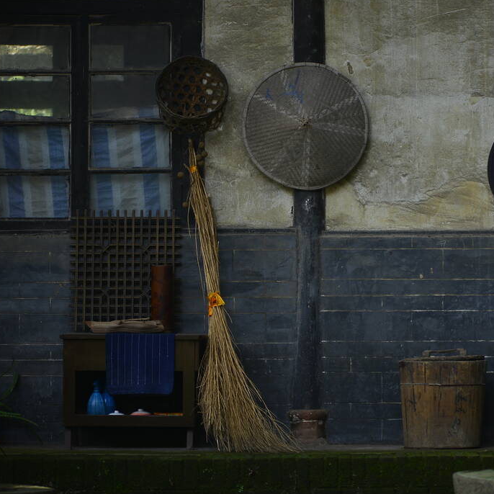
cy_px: 268
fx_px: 2519
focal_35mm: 156
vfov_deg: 11.2
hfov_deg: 11.2
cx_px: 410
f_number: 2.8
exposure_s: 1/250
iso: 160
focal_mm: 105
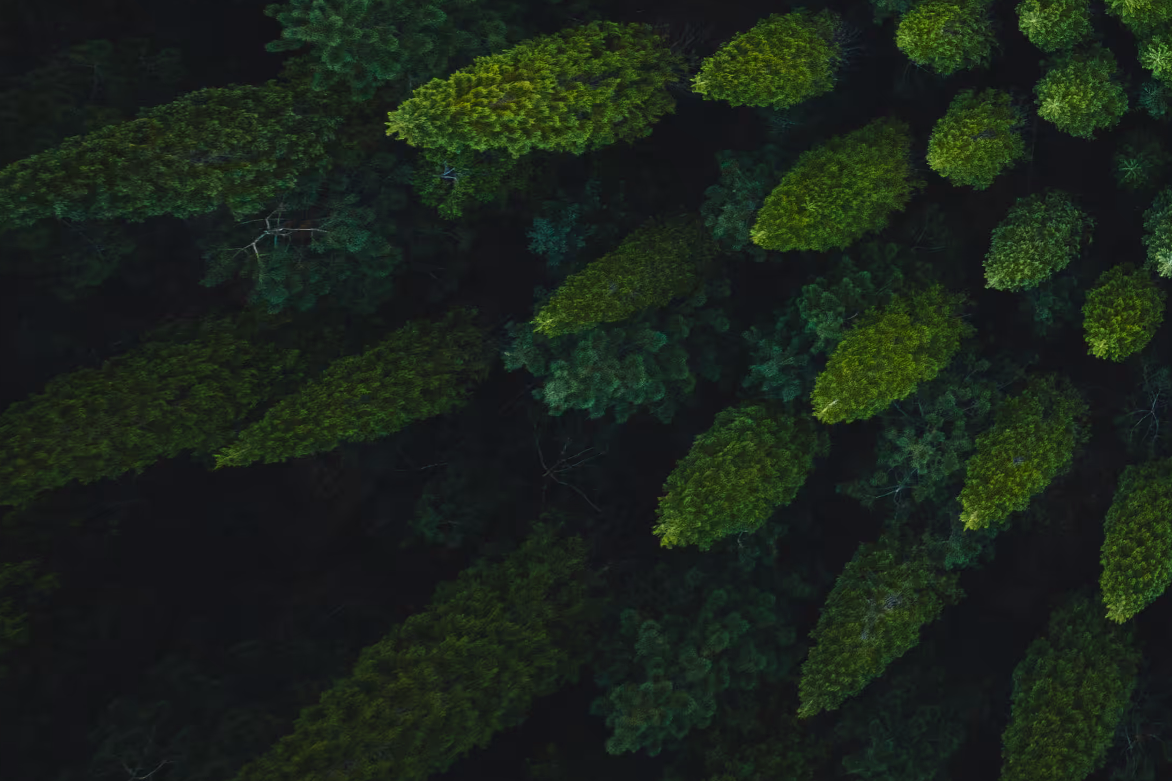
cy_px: -67
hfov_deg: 25.5
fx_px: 2278
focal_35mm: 70
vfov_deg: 18.7
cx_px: 1449
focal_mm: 10.26
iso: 200
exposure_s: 1/100
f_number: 2.8
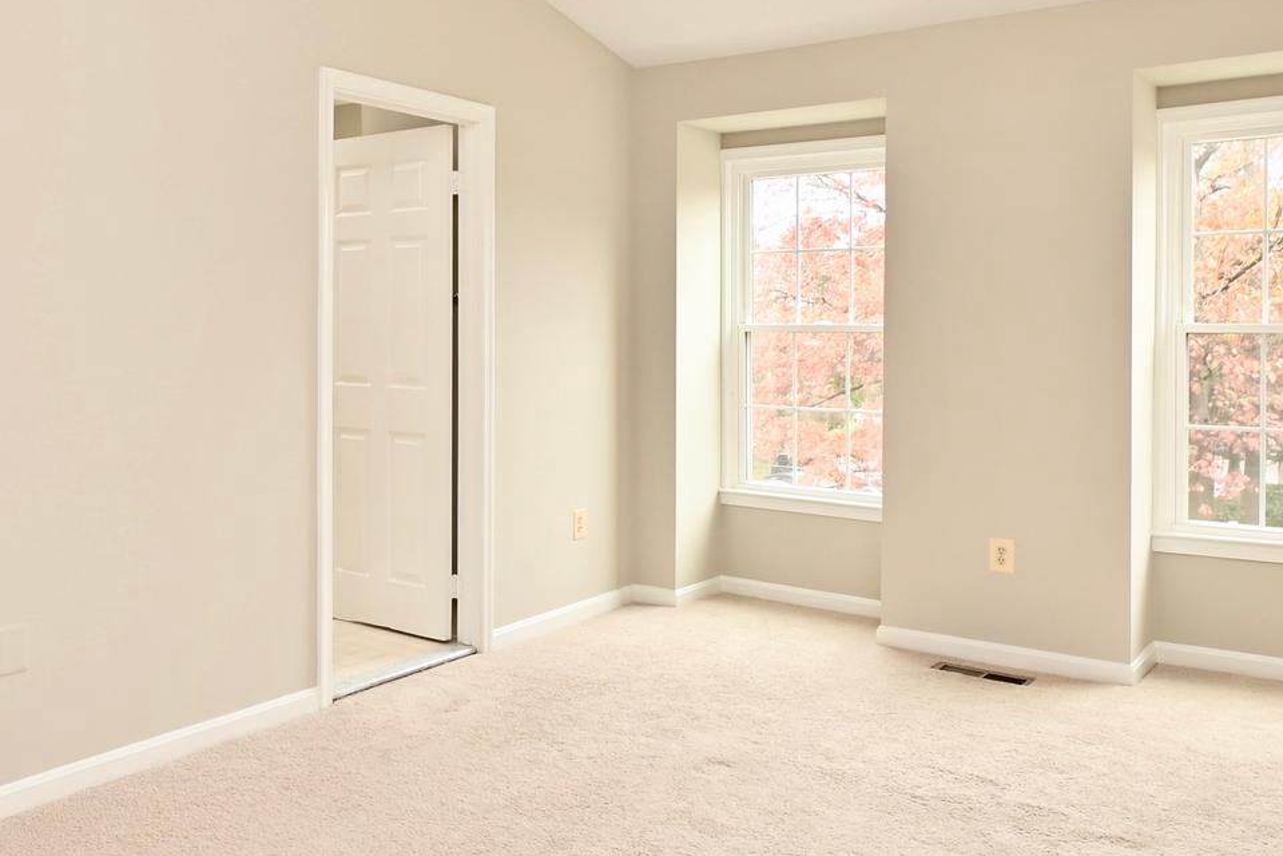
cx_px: 513
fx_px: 1140
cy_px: 295
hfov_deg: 58.3
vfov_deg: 40.7
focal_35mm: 32
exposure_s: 1/15
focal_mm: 10
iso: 200
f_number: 7.1
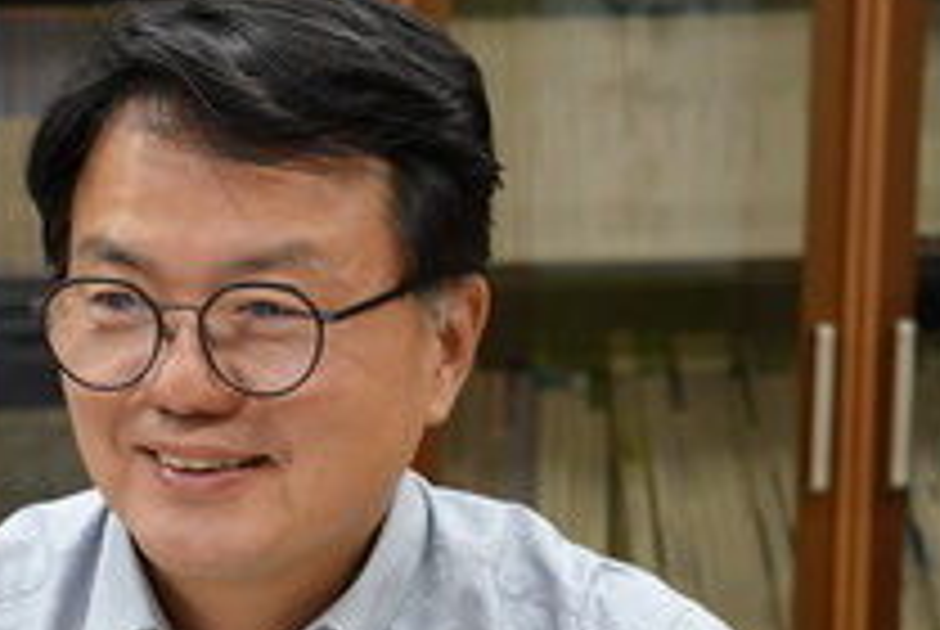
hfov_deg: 15.5
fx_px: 3373
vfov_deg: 10.5
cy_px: 767
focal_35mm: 129
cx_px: -58
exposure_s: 1/160
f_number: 4
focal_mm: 43
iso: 800
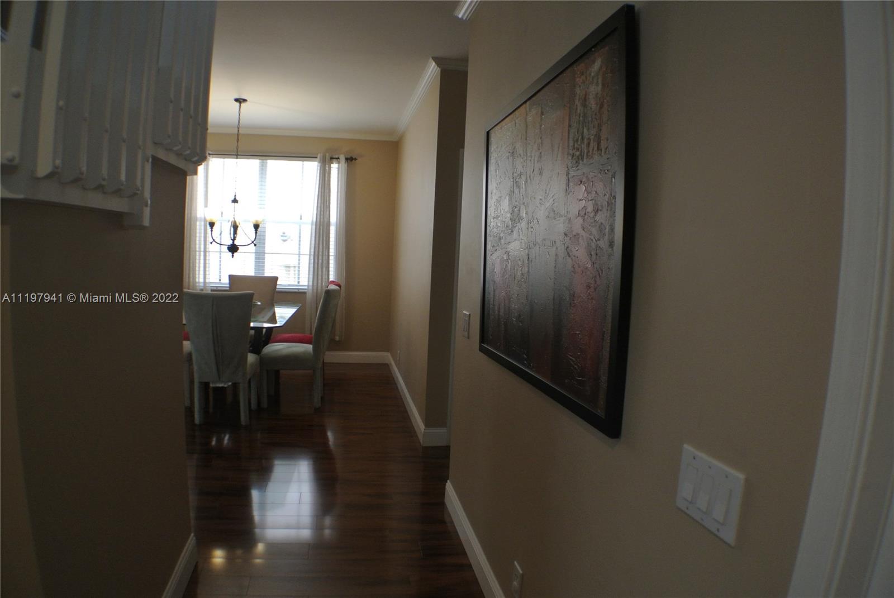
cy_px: 299
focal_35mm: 28
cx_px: 447
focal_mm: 10.7
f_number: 3.5
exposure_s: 1/60
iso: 400
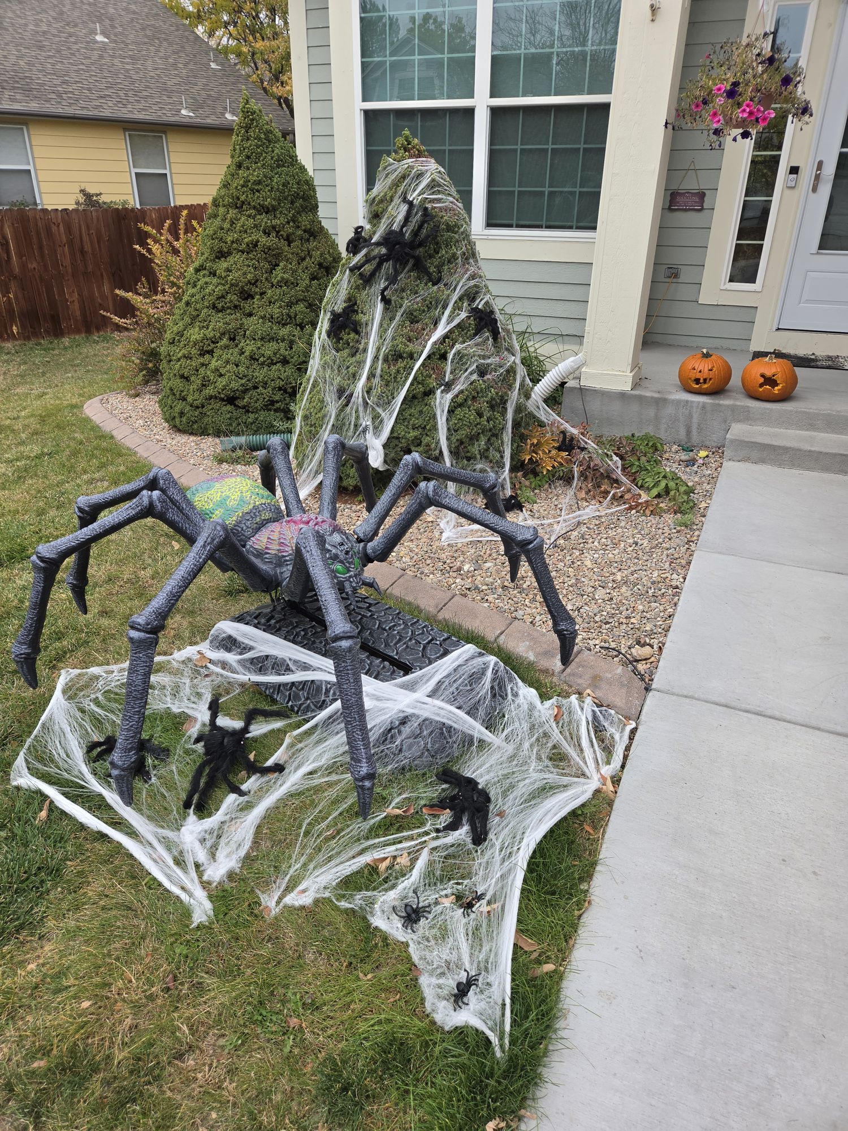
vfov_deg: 73.9
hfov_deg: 58.9
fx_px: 751
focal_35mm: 23
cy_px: 566
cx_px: 424
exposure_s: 1/775
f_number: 1.8
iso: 80
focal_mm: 5.4
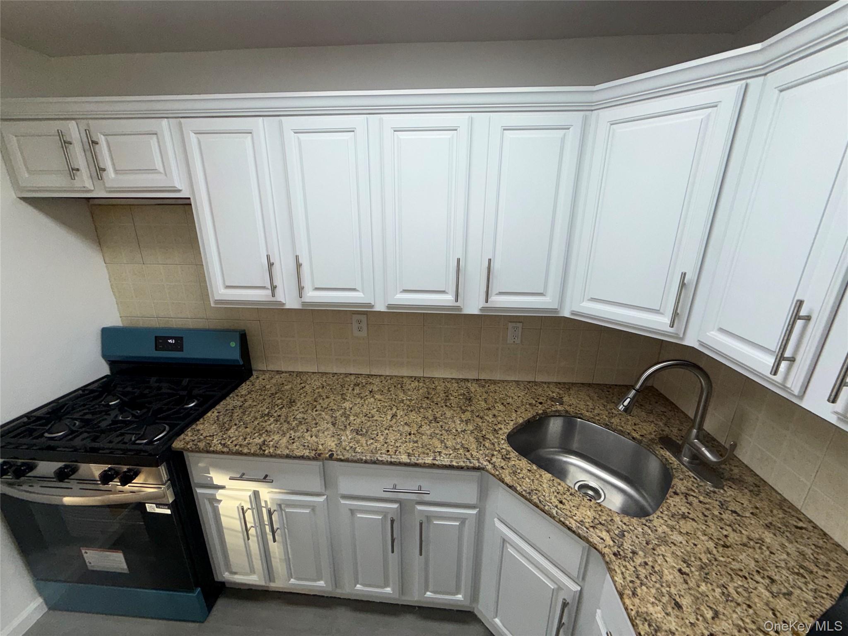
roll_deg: -0.2
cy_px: 318
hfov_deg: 102.1
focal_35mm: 14
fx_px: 343
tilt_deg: -16.4
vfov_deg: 85.7
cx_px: 424
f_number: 2.2
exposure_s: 1/122
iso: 50
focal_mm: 2.22
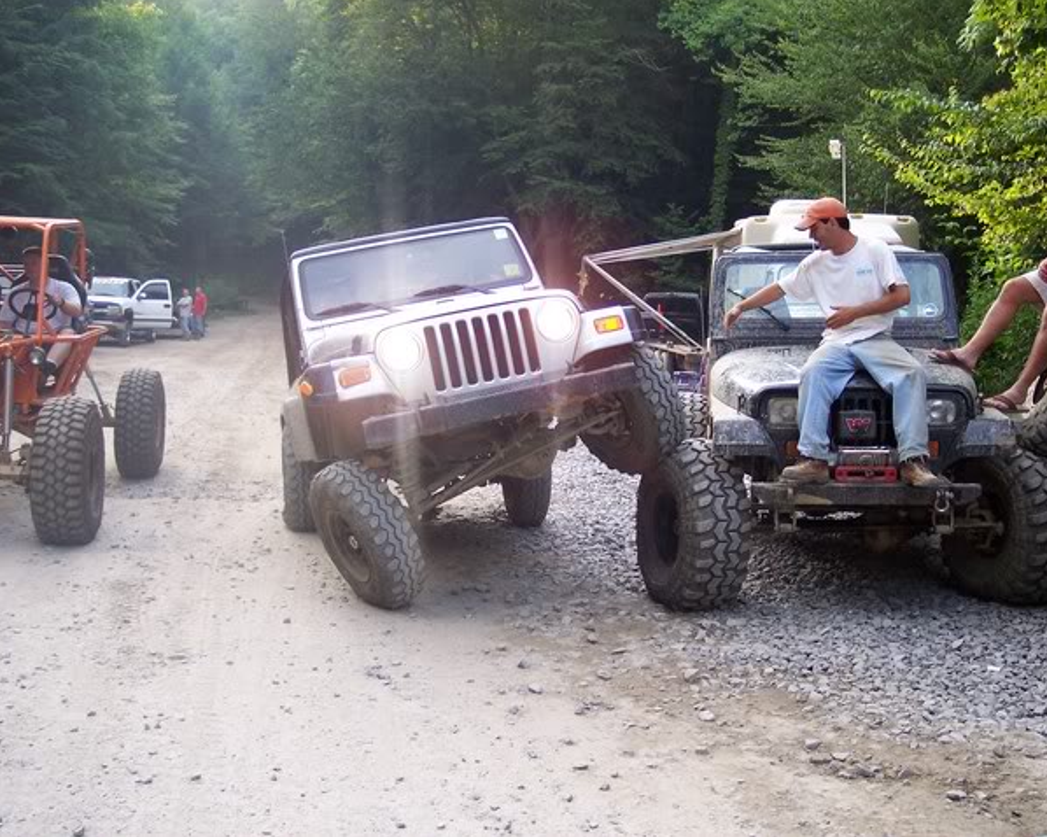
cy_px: 416
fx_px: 1239
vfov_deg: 37.3
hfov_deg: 45.8
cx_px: 551
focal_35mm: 40
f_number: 2.8
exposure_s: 1/180
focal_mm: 8
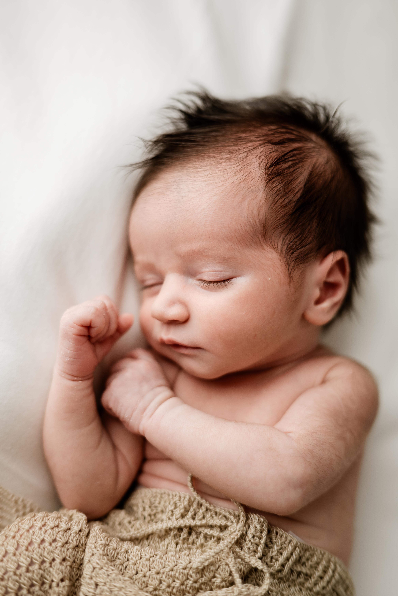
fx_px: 663
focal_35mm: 40
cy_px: 298
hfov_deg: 33.4
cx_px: 199
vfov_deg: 48.5
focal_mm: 40
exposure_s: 1/500
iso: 200
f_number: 2
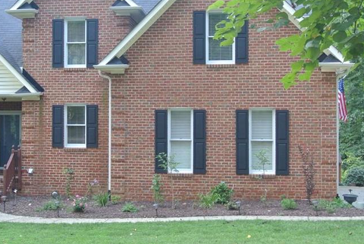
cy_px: 95
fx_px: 648
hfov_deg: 31.1
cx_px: 121
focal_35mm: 64
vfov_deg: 21.3
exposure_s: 1/60
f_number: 4.2
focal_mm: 15.1
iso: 640
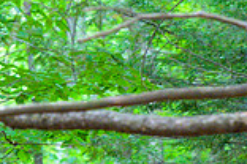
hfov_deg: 4.2
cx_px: 294
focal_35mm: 484
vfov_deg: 2.8
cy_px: 257
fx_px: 3321
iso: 8000
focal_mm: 130
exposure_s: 1/200
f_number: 4
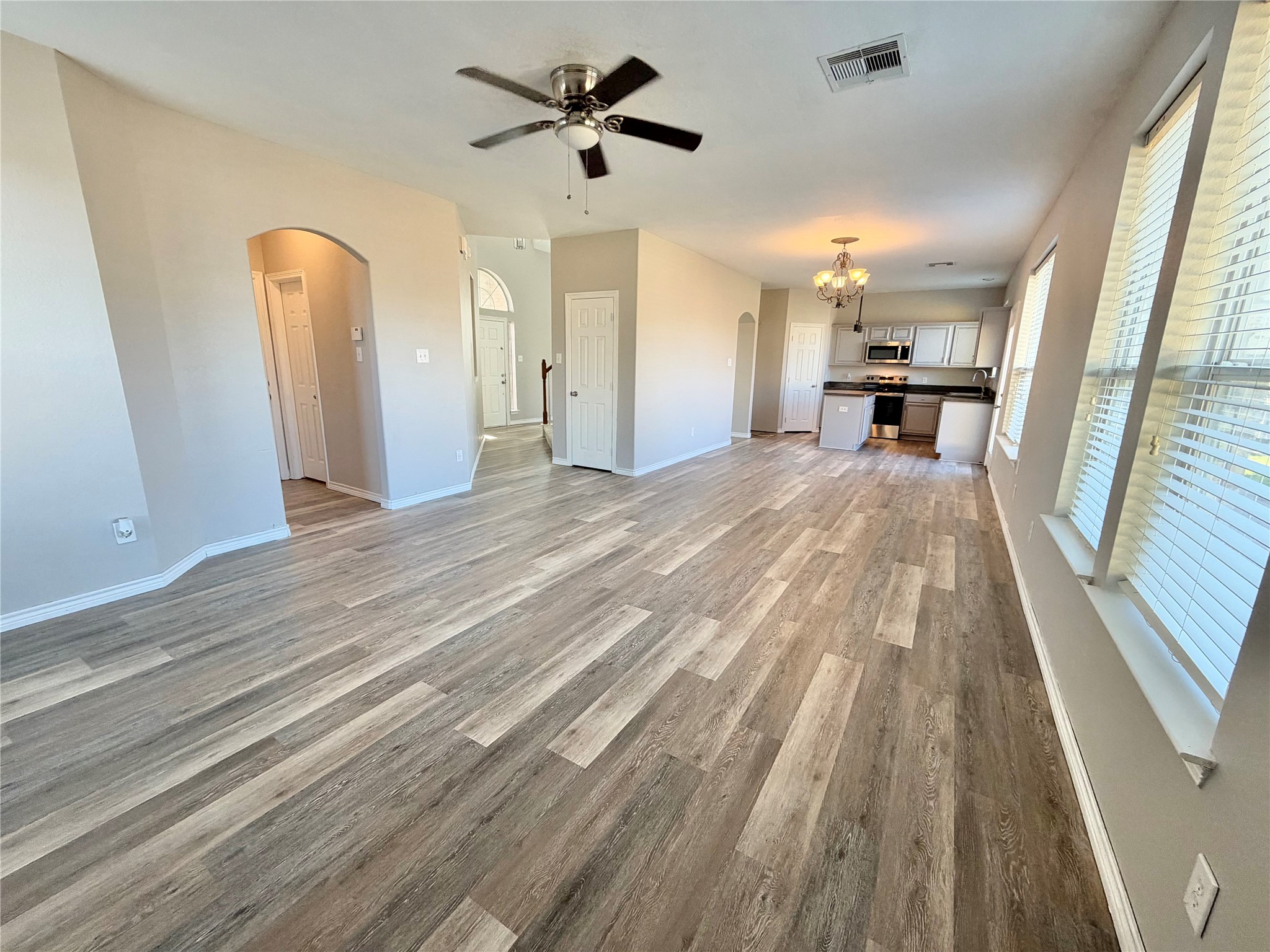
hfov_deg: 102.1
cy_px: 476
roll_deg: -1.2
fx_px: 514
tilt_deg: -12.8
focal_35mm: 14
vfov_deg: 85.7
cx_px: 635
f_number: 2.2
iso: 200
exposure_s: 1/120
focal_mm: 2.22
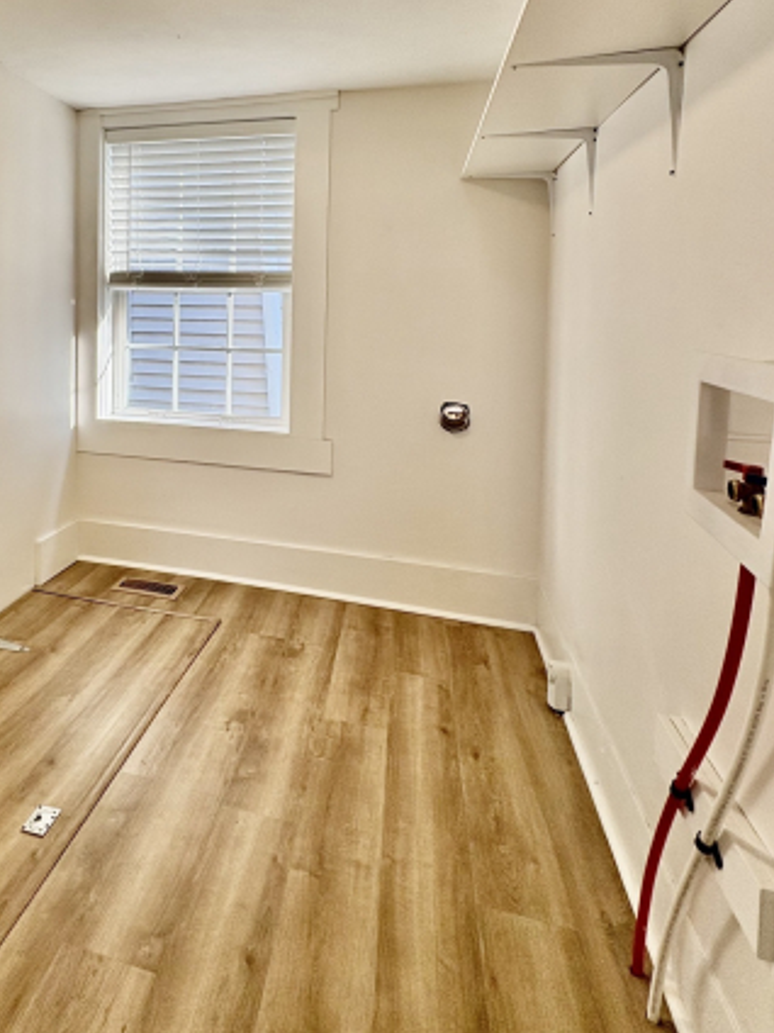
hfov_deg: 58.6
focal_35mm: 22
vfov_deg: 73.7
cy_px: 333
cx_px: 217
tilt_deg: -1.7
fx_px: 656
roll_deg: -0.6
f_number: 2.2
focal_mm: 2.22
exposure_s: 1/137
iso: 100
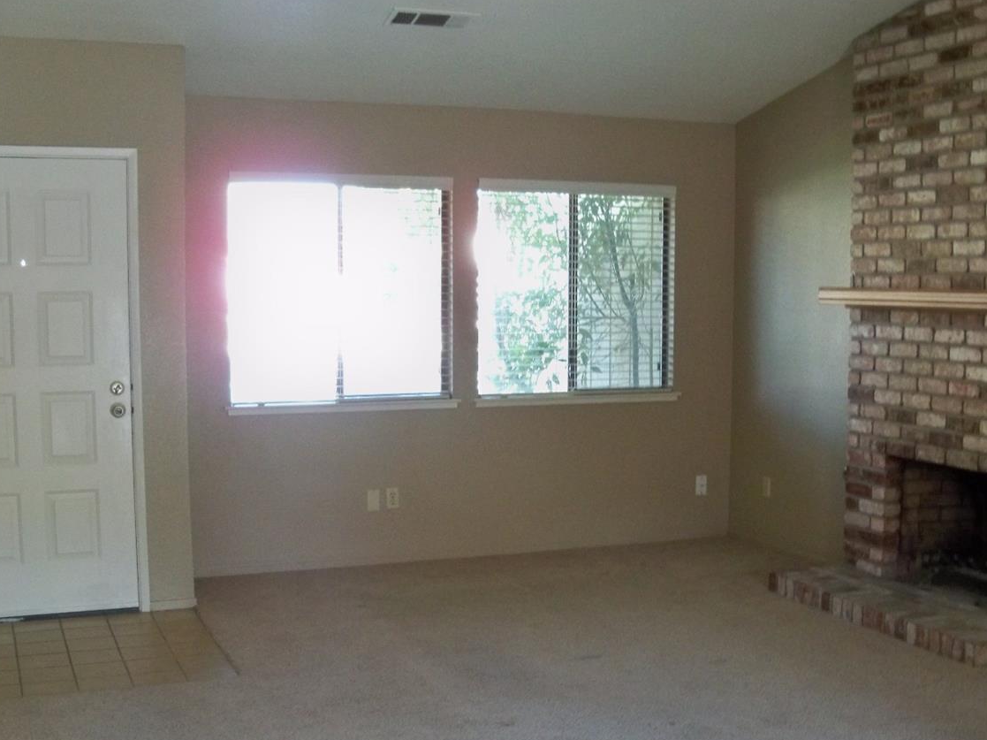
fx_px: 1340
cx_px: 551
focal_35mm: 47
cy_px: 472
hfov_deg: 40.4
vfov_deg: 30.7
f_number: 3.5
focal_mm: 6.2
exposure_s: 1/15
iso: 400
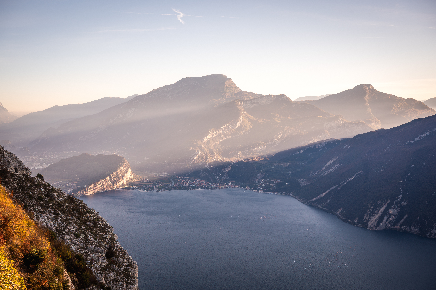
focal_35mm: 42
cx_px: 218
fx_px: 508
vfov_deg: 31.9
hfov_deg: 46.4
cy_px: 145
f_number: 8
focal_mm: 42
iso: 100
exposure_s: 1/125
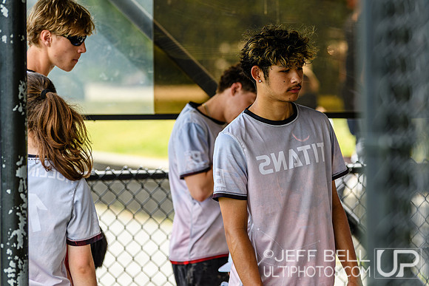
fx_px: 3197
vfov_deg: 5.1
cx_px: 273
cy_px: 169
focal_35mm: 268
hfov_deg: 7.7
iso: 100
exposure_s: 1/400
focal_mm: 135
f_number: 3.2
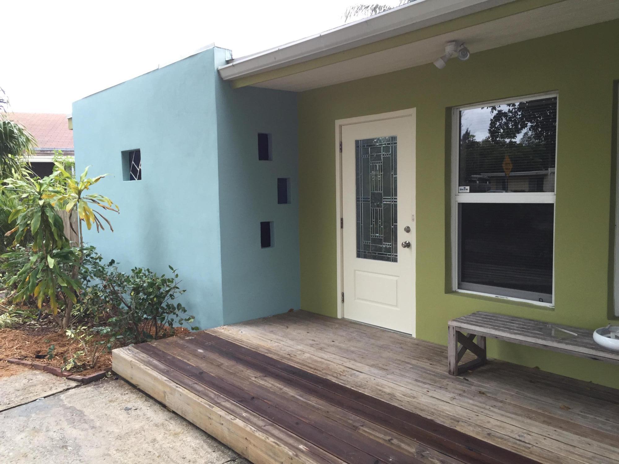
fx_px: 519
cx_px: 310
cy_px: 232
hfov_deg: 61.7
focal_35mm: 29
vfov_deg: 48.2
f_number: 2.2
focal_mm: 4.15
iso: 50
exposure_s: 1/120
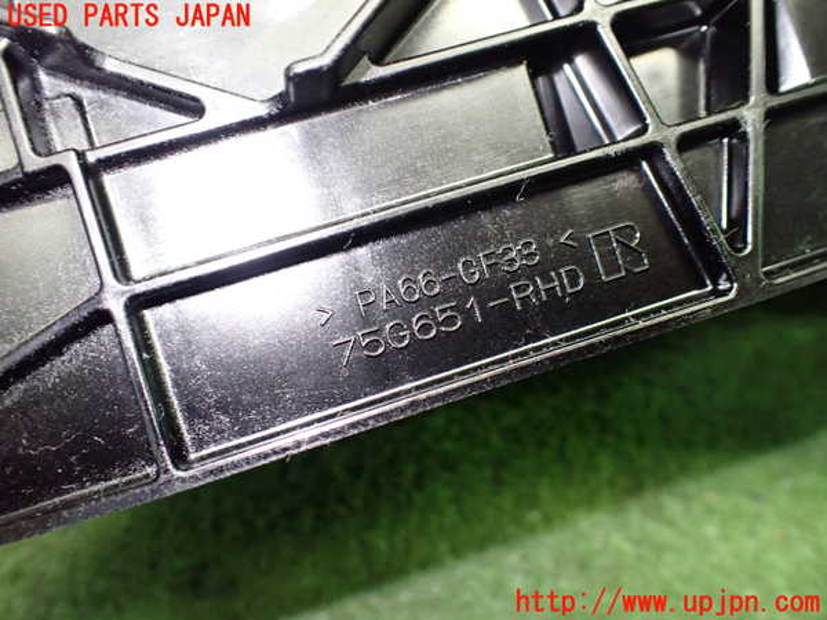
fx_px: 717
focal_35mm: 30
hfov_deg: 60.0
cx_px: 414
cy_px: 310
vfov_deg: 46.8
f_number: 2.3
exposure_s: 1/50
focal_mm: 5.4
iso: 800
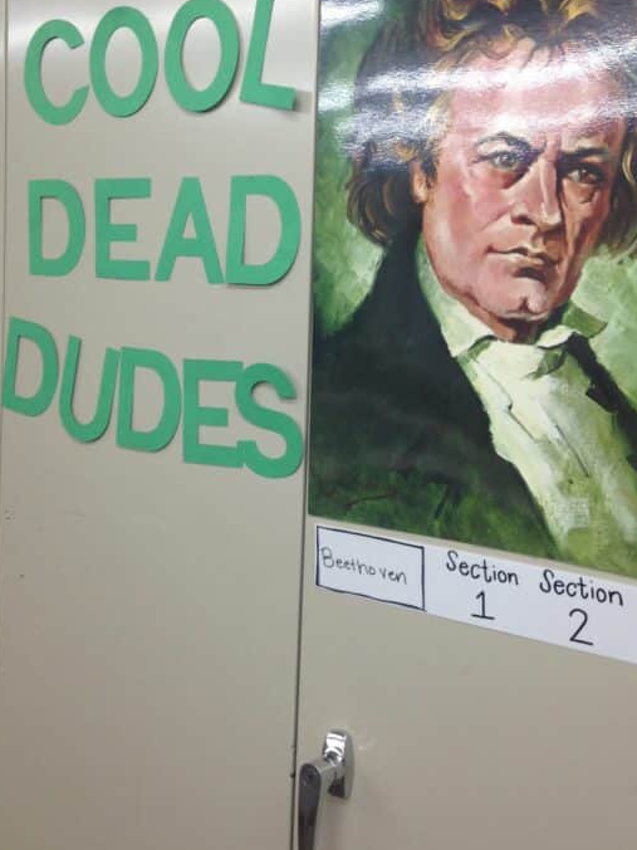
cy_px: 323
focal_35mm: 50
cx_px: 367
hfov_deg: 29.1
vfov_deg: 38.0
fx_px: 1227
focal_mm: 4.12
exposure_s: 1/60
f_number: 2.4
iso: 64
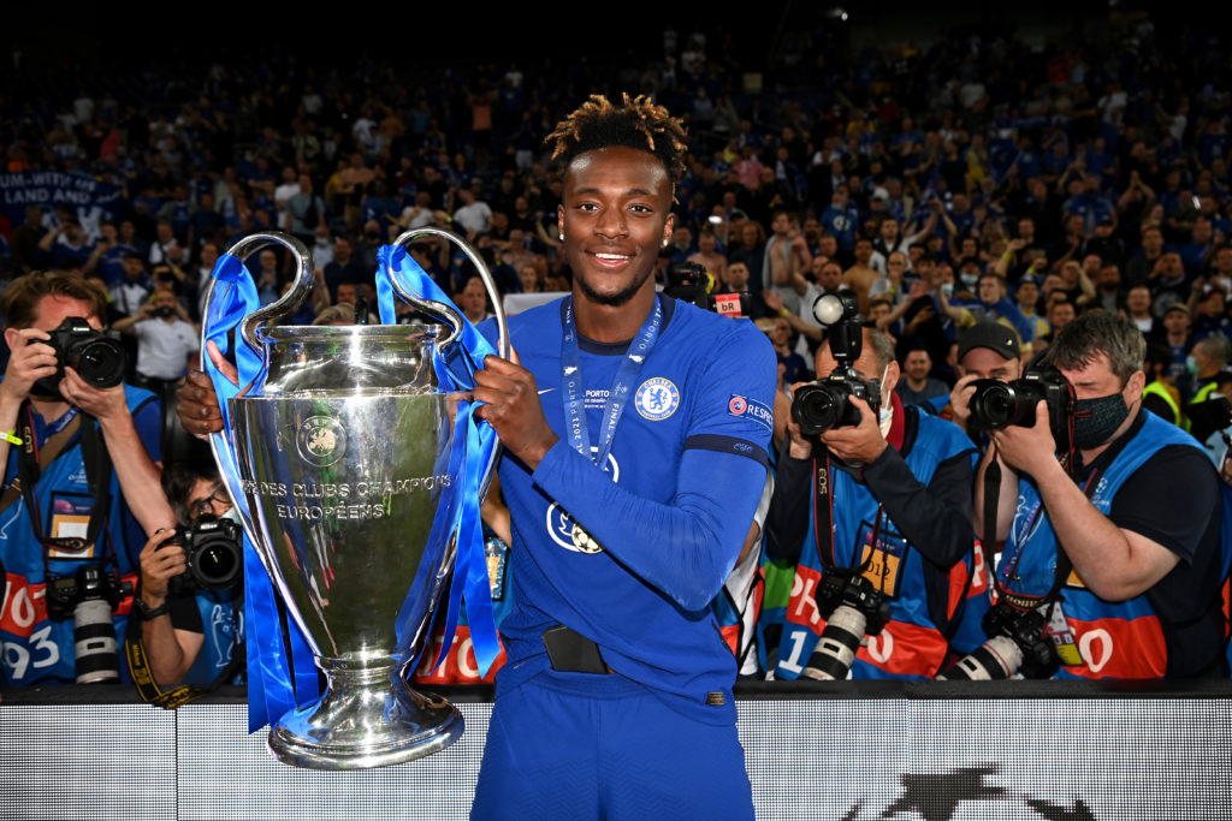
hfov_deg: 55.8
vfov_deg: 38.9
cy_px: 410
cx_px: 616
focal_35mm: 34
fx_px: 1164
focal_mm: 34
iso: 1000
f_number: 5.6
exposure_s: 1/500
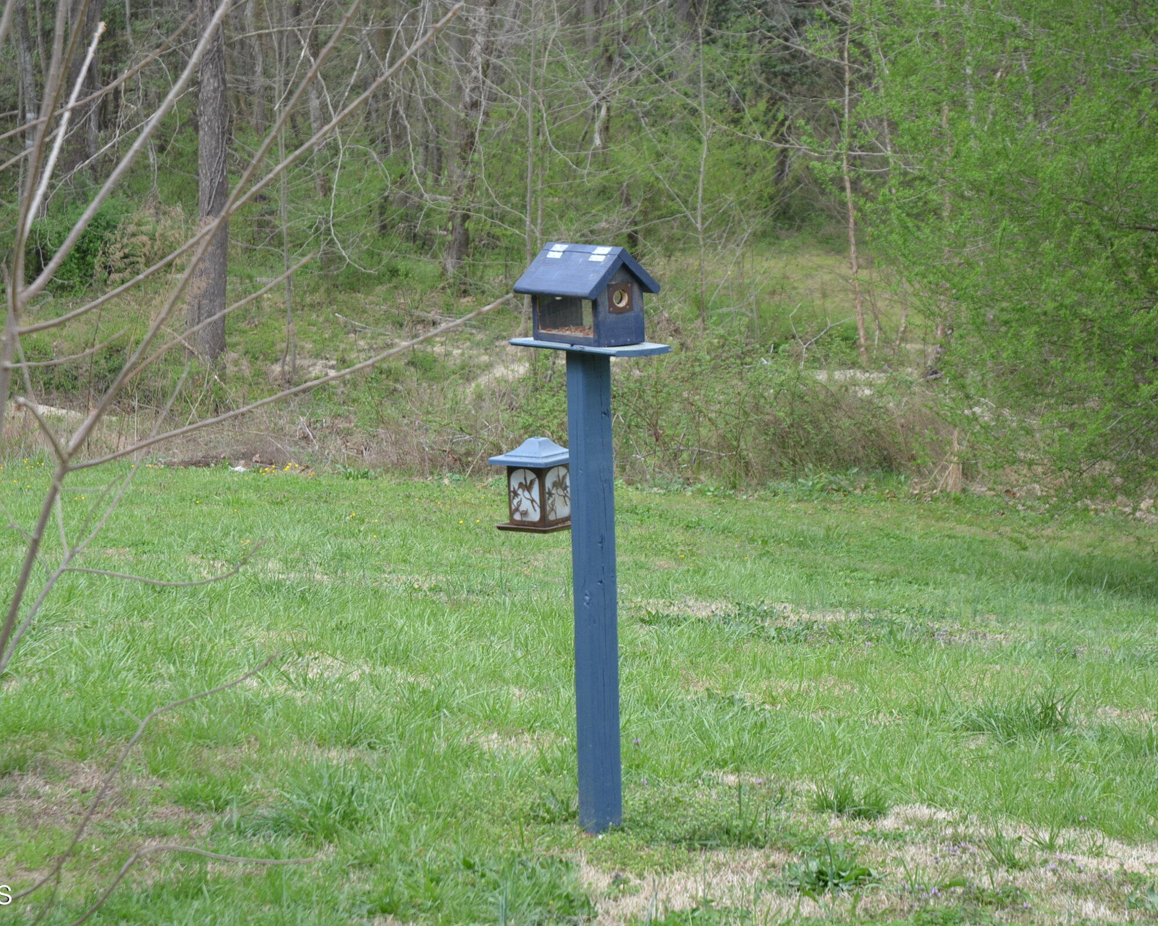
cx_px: 529
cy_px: 465
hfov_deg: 15.9
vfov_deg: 12.7
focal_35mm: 121
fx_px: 4147
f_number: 5.6
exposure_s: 1/500
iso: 320
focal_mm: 70
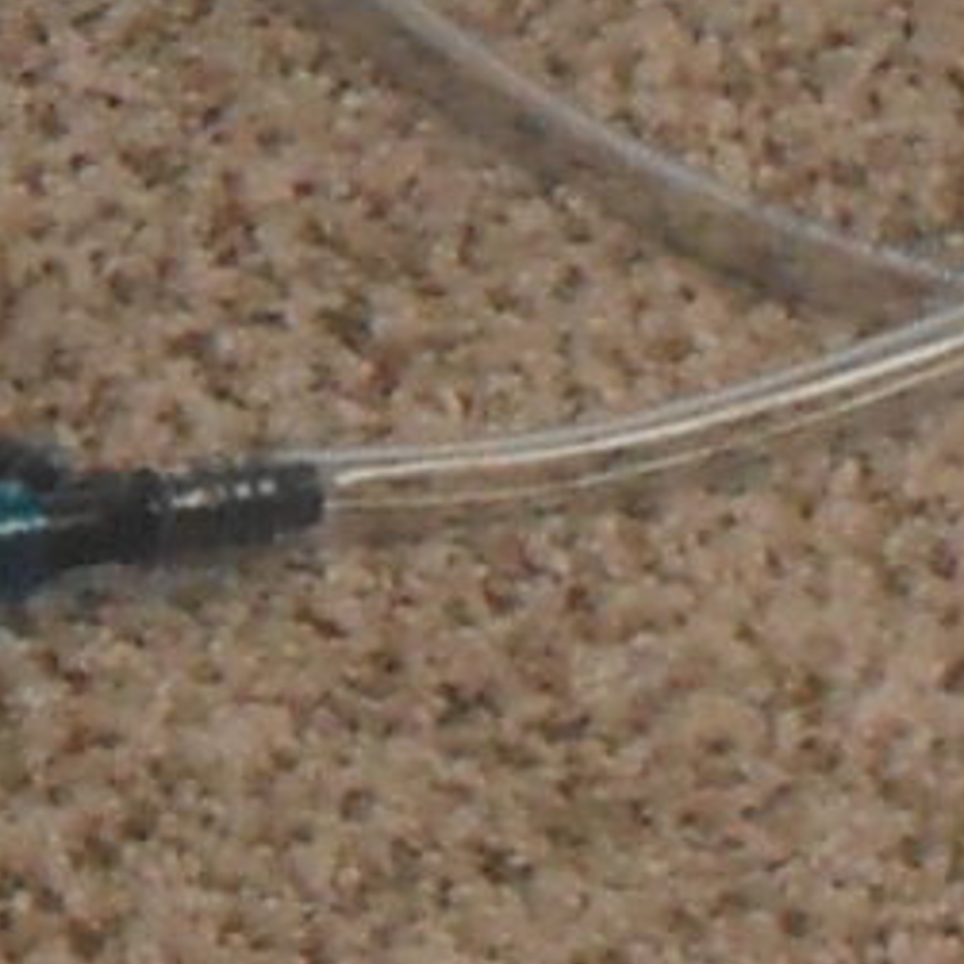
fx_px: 17896
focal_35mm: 568
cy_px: -1863
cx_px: -1175
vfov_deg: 3.0
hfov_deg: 3.1
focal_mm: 11.3
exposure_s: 1/60
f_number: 5.6
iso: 250
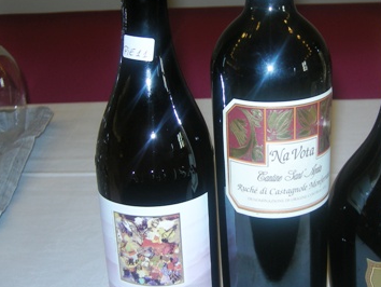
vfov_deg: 22.6
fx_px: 716
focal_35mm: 65
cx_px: 255
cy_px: 139
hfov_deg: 29.6
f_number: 2.7
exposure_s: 1/30
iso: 64
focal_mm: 7.5
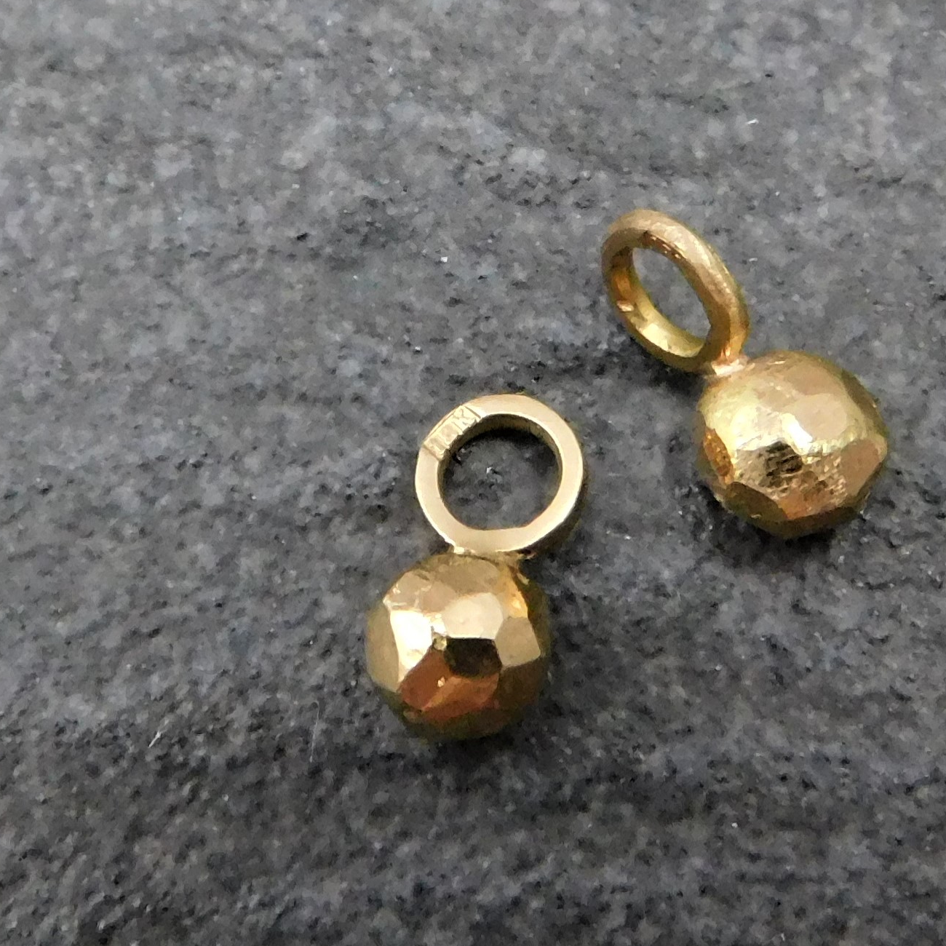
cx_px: 630
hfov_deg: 56.1
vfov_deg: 57.3
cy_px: 473
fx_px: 866
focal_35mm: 28
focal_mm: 4
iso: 800
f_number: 3
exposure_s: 1/640
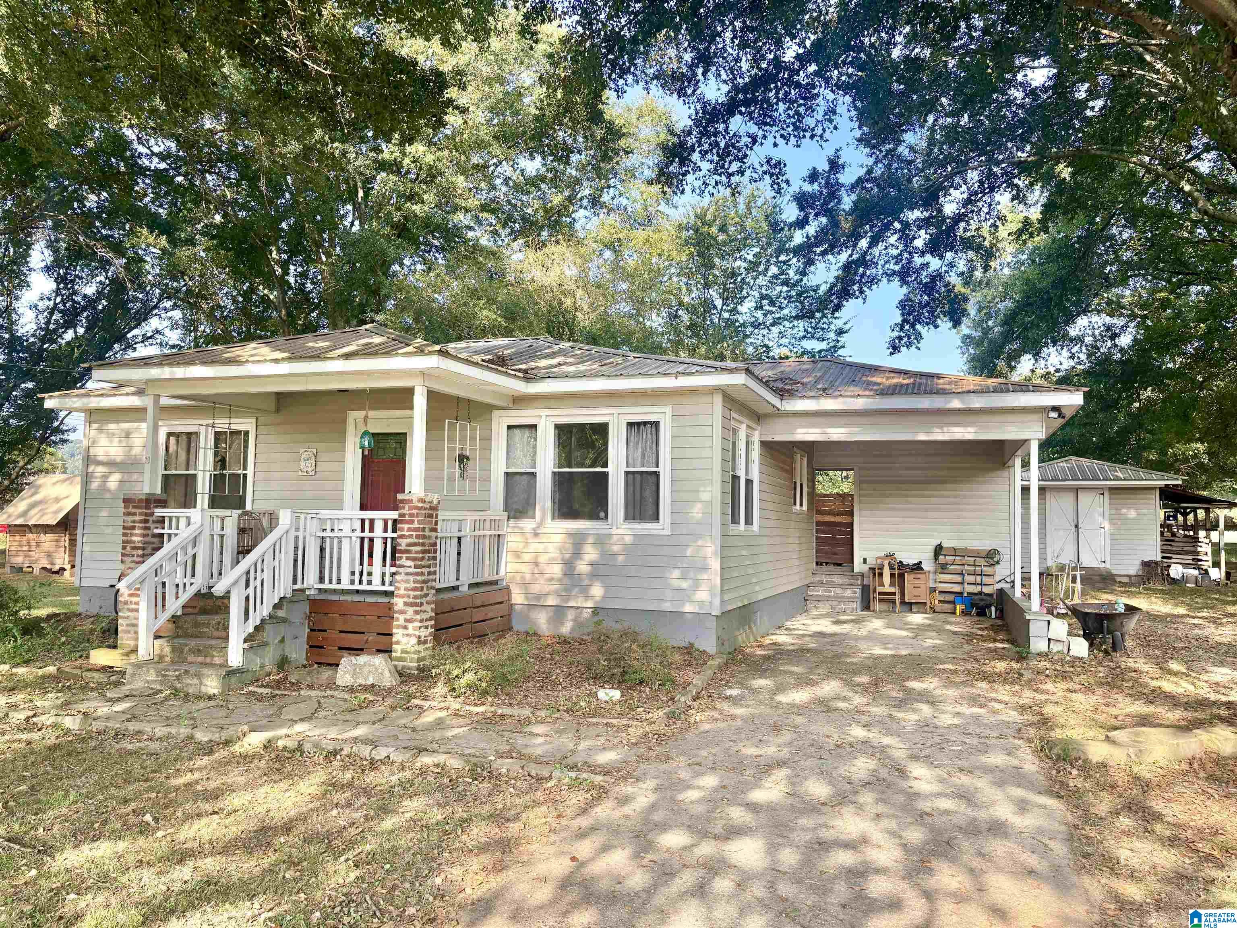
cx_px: 618
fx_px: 929
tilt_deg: +4.2
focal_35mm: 26
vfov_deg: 53.1
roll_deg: -0.7
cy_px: 464
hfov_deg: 67.3
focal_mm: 5.96
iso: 64
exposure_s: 1/701
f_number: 1.6
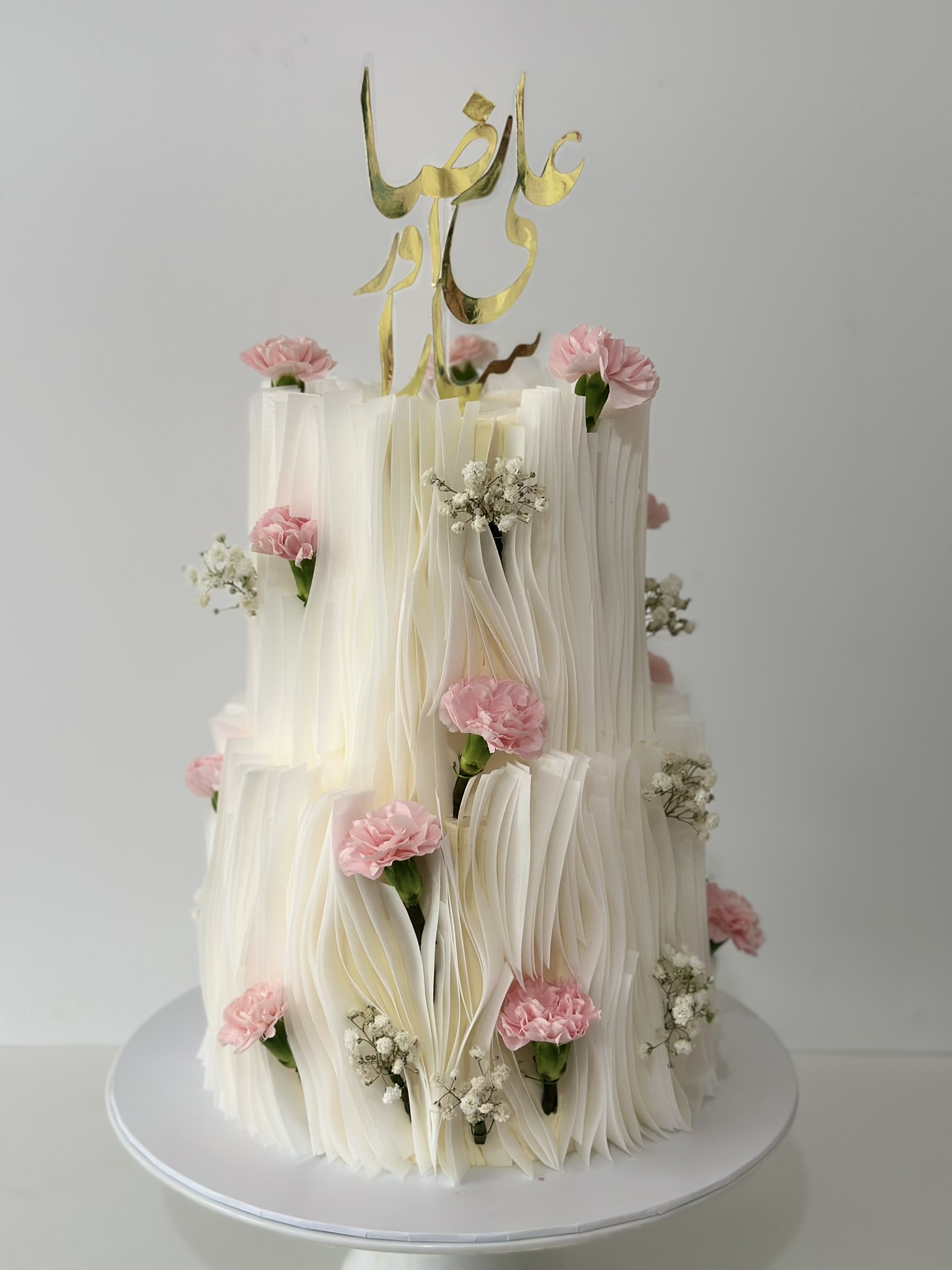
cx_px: 476
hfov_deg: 30.3
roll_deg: -0.7
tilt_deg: -10.6
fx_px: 1760
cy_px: 635
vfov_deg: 39.7
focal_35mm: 48
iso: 125
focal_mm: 6.86
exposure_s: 1/100
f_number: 1.78
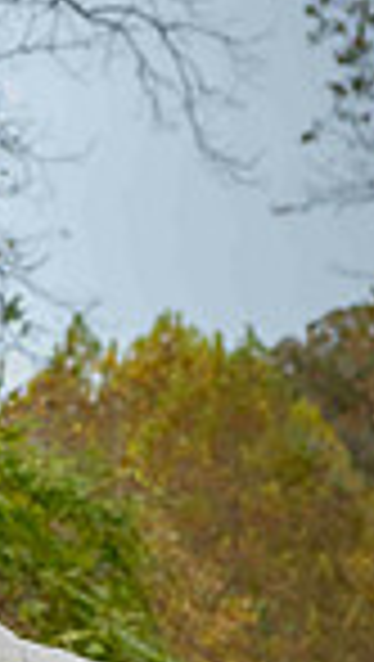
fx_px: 2479
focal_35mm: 141
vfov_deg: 14.3
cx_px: -284
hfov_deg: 8.3
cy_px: 959
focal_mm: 44
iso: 400
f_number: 6.3
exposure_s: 1/500
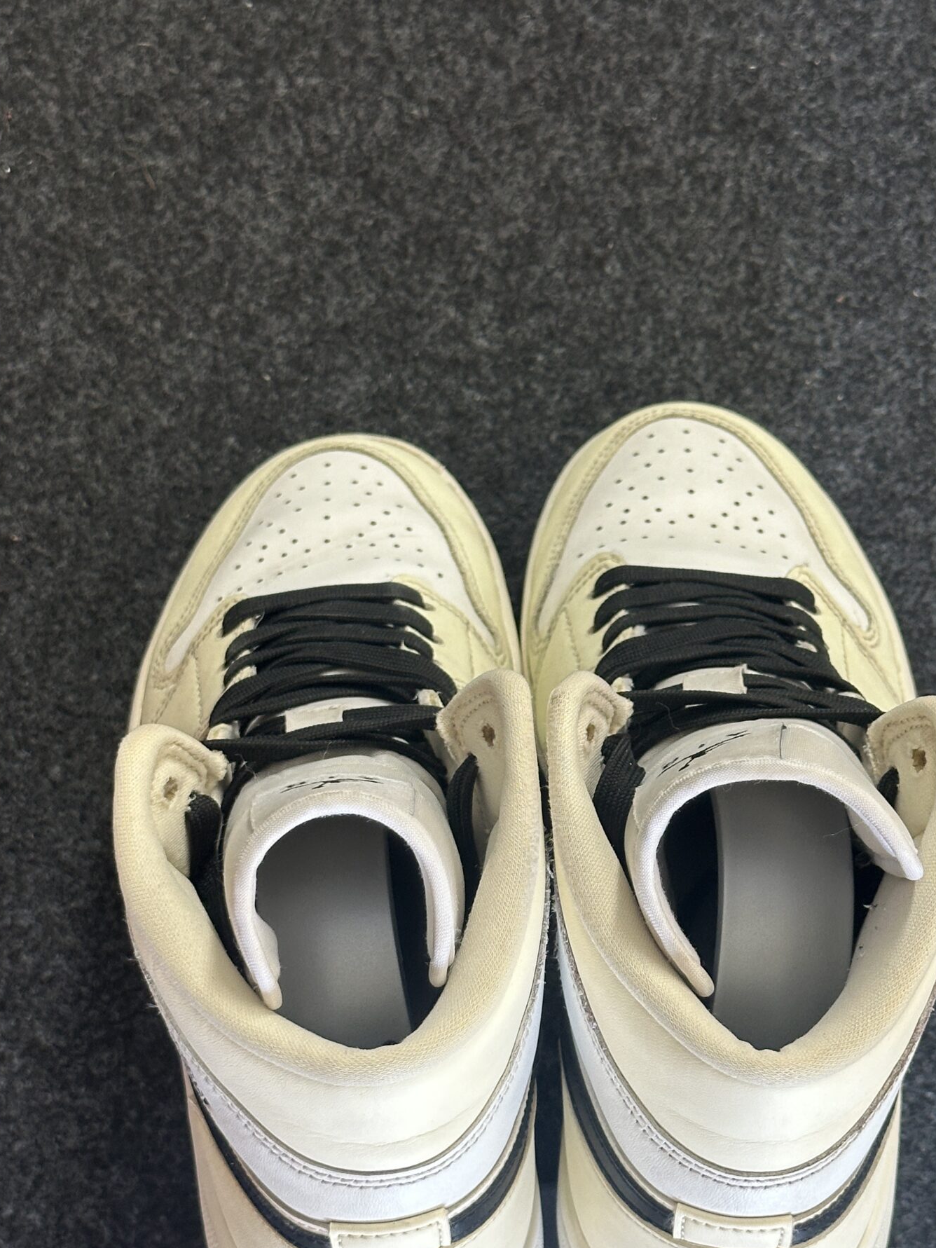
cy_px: 884
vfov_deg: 27.9
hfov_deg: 21.3
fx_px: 2487
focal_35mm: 69
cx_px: 505
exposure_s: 1/50
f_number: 1.78
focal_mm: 6.86
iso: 100
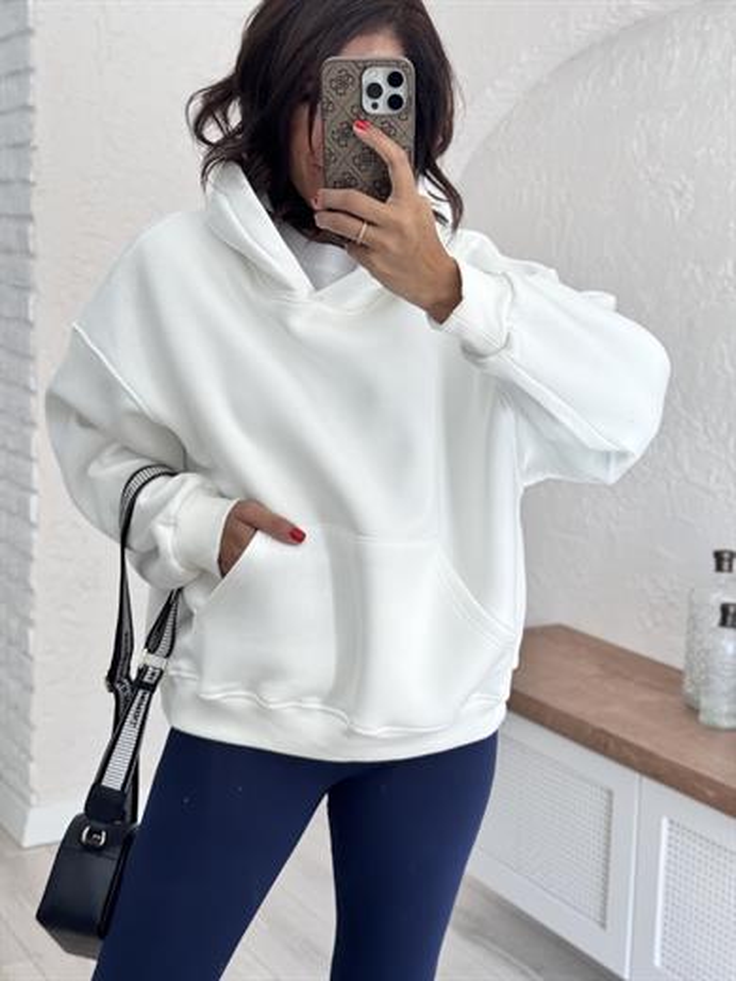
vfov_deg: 39.7
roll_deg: -2.8
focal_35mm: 48
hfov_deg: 30.3
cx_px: 368
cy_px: 490
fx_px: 1361
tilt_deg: -23.9
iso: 64
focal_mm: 6.76
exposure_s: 1/169
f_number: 1.78
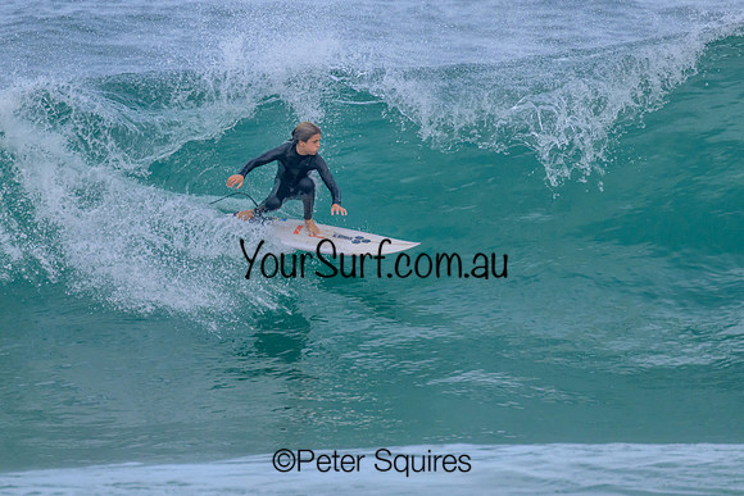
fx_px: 20363
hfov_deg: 2.1
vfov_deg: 1.4
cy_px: 225
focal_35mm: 985
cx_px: 340
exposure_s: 1/2000
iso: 1800
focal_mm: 800
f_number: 11
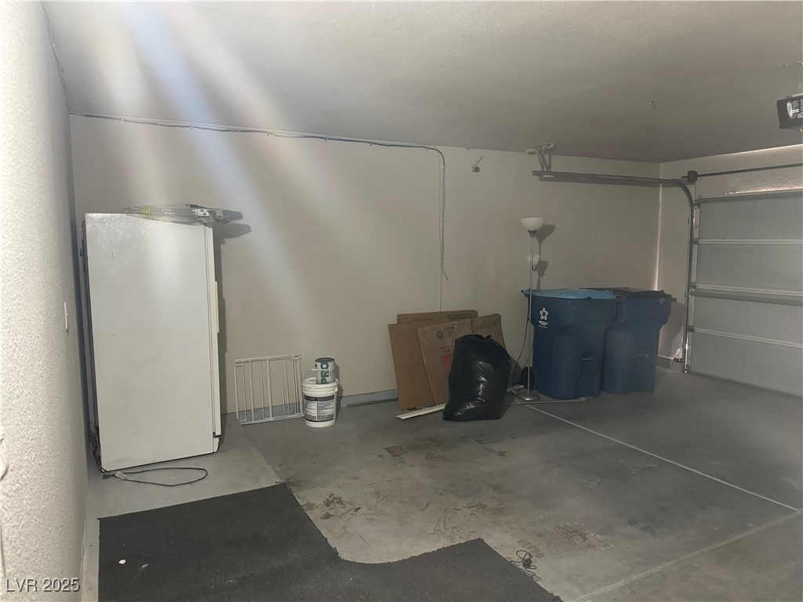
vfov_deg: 56.8
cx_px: 402
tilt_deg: -7.8
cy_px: 301
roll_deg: +0.6
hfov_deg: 71.6
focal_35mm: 24
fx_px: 557
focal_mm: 6.76
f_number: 1.78
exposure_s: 1/40
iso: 800
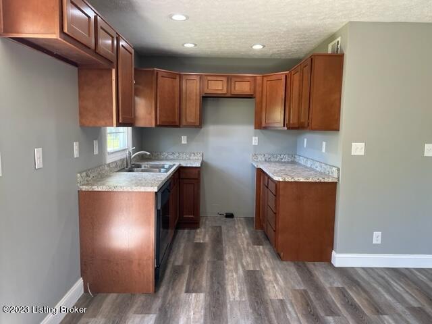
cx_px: 216
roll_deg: -1.2
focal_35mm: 26
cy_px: 162
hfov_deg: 67.3
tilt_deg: -7.2
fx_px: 324
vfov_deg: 53.1
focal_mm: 5.7
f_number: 1.5
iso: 80
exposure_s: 1/121
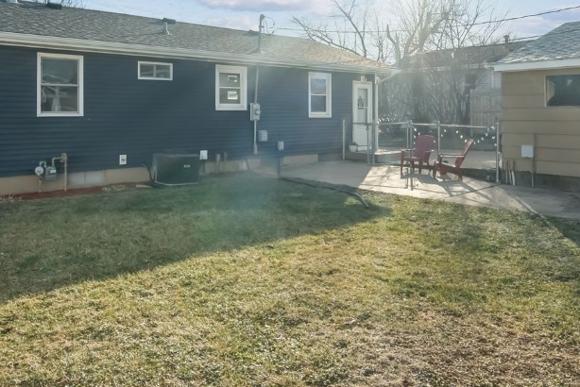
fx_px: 484
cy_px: 124
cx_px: 289
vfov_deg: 42.9
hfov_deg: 61.9
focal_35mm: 30
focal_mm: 16
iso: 400
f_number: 10
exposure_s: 1/400
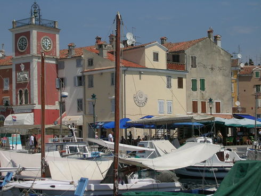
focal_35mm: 81
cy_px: 98
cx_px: 130
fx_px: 611
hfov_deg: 24.1
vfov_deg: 18.2
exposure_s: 1/1400
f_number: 4
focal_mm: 12.3
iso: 50
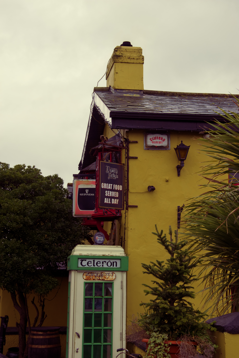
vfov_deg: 27.0
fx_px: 747
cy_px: 179
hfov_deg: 18.2
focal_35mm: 75
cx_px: 120
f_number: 8
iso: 400
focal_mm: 50
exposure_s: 1/200
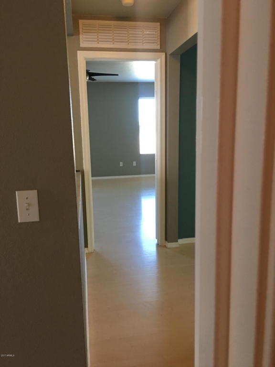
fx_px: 307
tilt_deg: -9.1
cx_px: 138
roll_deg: +2.2
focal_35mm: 29
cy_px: 184
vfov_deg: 61.7
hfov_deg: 48.2
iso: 64
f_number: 2.2
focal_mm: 4.15
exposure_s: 1/15
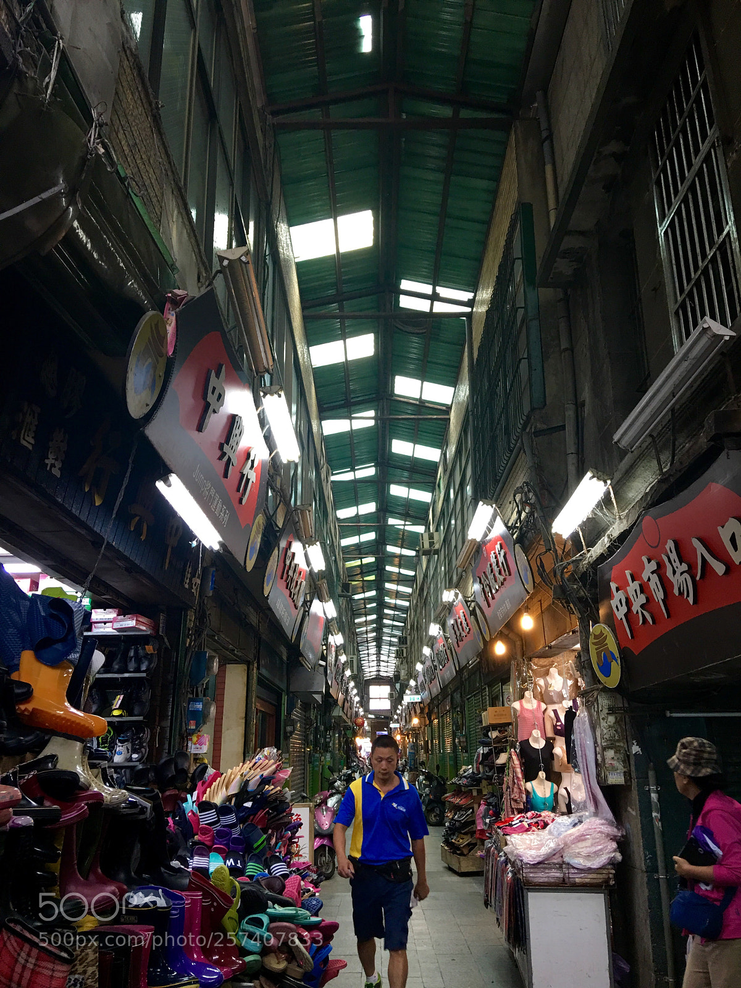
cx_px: 370
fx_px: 828
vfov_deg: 61.7
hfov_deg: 48.2
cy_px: 494
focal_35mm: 29
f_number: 2.2
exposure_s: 1/15
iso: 32
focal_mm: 4.15
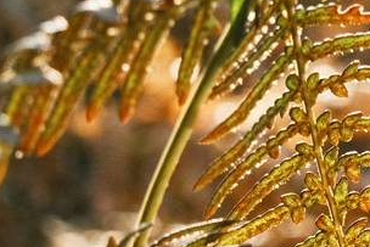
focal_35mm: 242
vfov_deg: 5.6
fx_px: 2488
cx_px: 825
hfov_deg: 8.0
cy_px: 327
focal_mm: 30.8
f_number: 5.6
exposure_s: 1/320
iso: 640
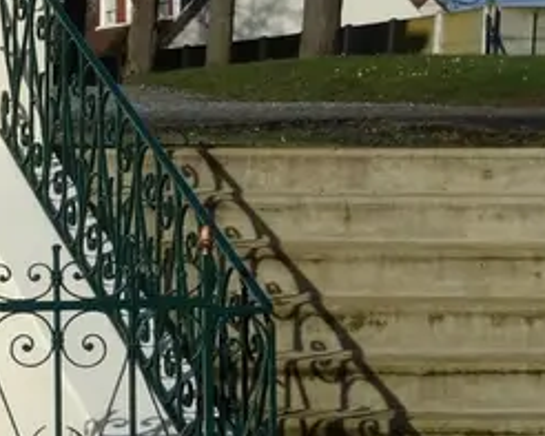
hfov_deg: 8.3
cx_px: -862
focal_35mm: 210
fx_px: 3389
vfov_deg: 7.3
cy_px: -210
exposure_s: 1/800
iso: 125
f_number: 7.1
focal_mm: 15.82
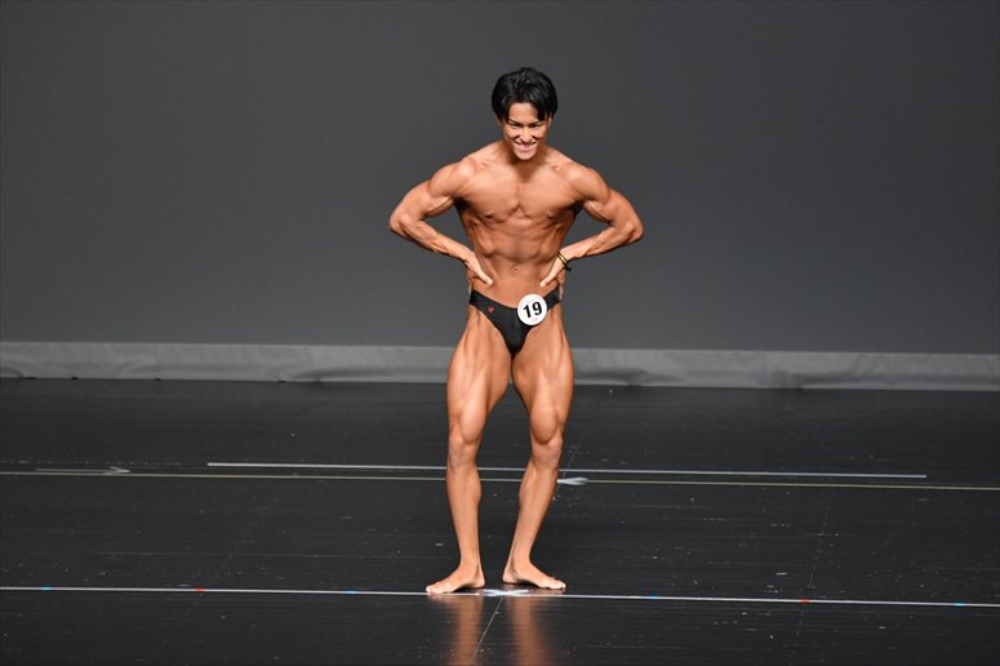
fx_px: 8329
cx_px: 500
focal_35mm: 300
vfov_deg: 4.6
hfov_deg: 6.9
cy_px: 333
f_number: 5.6
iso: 2500
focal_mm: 200
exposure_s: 1/400
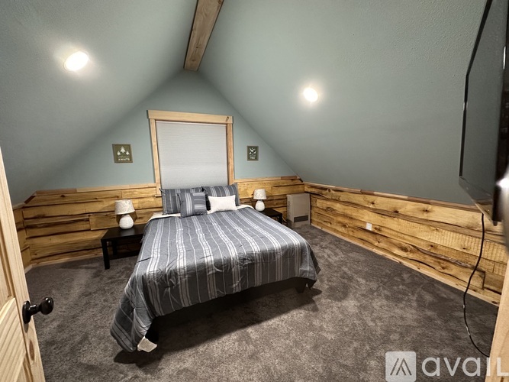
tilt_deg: -9.0
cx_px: 254
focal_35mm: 14
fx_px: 206
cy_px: 191
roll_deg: +1.2
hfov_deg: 102.1
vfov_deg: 85.7
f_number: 2.2
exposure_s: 1/60
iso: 500
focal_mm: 2.22
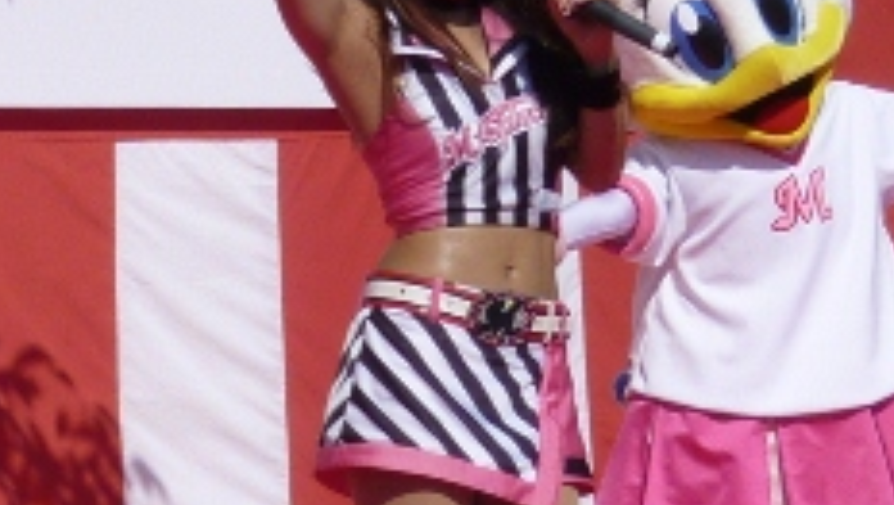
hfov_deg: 6.2
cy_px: 31
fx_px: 8091
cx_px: -817
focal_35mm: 341
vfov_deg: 3.6
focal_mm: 12.7
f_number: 4.8
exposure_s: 1/800
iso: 80
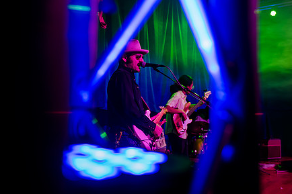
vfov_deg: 33.3
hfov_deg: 47.8
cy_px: 81
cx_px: 192
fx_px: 324
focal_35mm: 40
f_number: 2.8
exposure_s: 1/25
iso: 500
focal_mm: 29
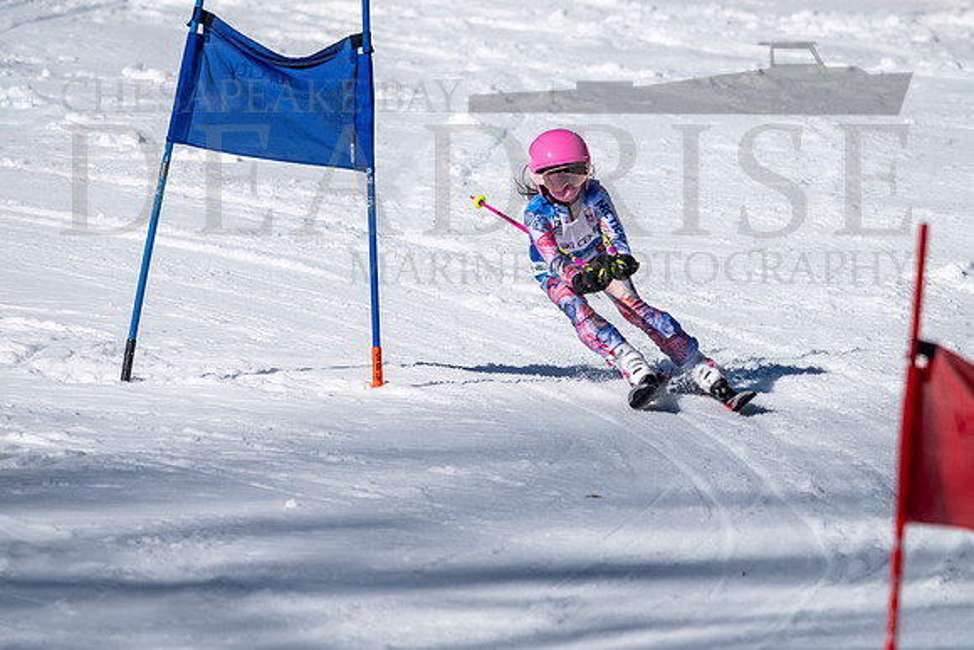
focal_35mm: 740
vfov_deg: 1.9
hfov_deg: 2.8
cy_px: 309
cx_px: 596
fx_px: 20034
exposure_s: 1/2000
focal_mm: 560
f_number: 8
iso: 200
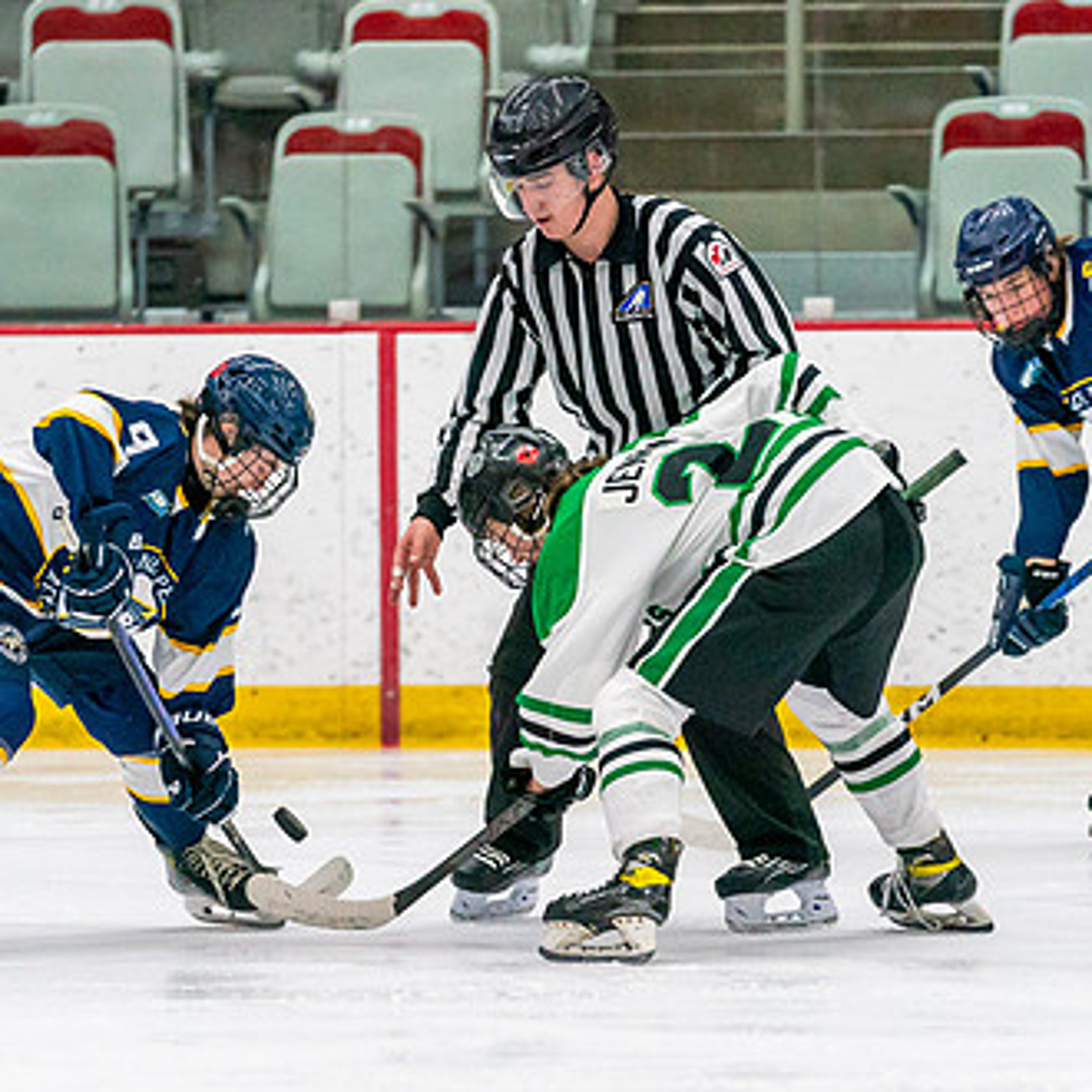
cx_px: 490
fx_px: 15168
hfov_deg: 4.1
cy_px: 697
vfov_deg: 4.1
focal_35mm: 425
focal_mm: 200
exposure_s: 1/1250
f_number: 2.8
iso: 3200
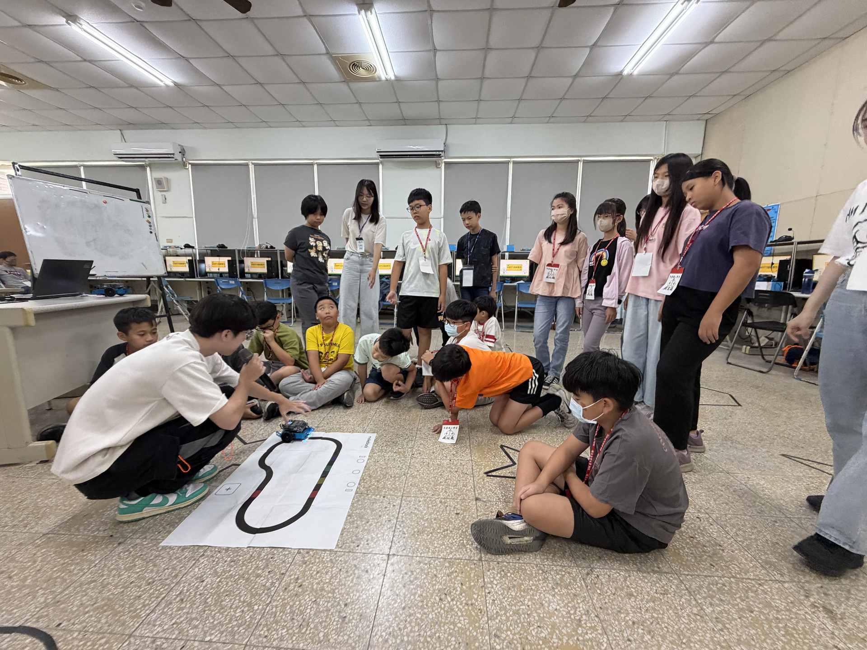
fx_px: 351
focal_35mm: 14
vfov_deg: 85.7
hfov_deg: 102.1
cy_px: 325
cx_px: 434
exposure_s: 1/60
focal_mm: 2.22
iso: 250
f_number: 2.2
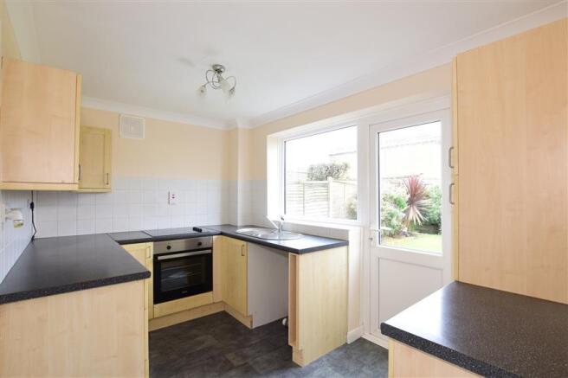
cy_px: 189
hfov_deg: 95.0
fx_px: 260
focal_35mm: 16
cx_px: 284
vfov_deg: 72.0
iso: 500
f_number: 14
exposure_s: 1/4
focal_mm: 11
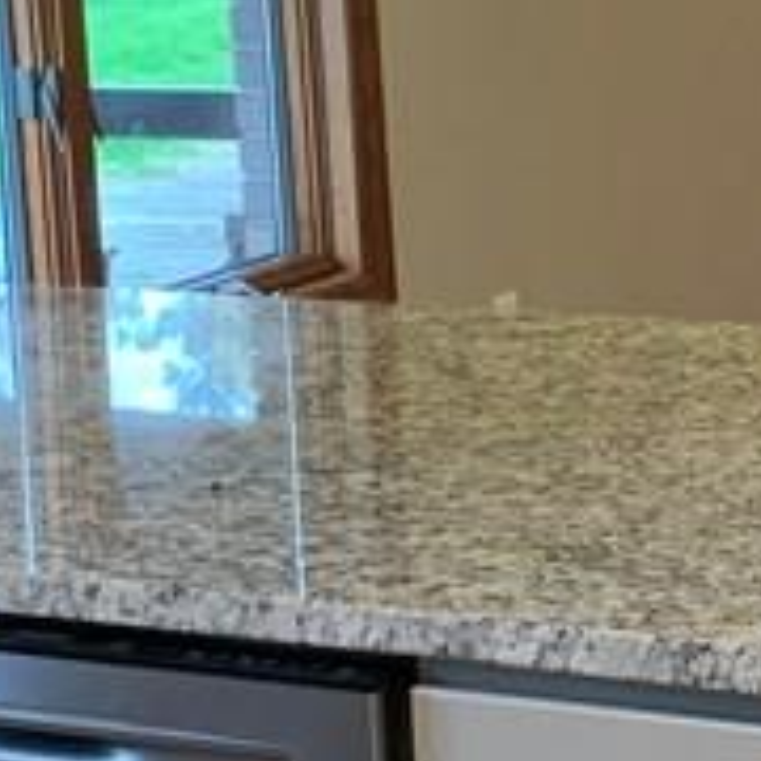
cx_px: 753
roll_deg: +3.0
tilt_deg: -7.9
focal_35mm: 131
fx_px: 3258
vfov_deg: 13.2
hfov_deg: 13.2
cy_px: 118
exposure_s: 1/60
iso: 250
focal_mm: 4.25
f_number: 1.8
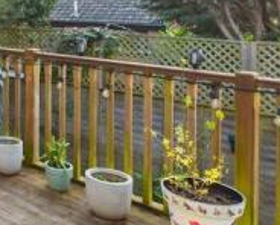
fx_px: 415
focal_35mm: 50
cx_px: -124
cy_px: 2
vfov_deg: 28.5
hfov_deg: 27.6
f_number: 6.3
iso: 160
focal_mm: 10
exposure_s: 1/80
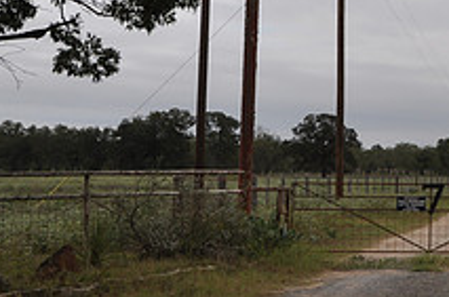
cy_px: 3
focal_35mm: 98
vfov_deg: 13.7
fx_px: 1220
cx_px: 502
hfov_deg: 19.9
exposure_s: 1/125
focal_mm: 24
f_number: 10
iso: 200
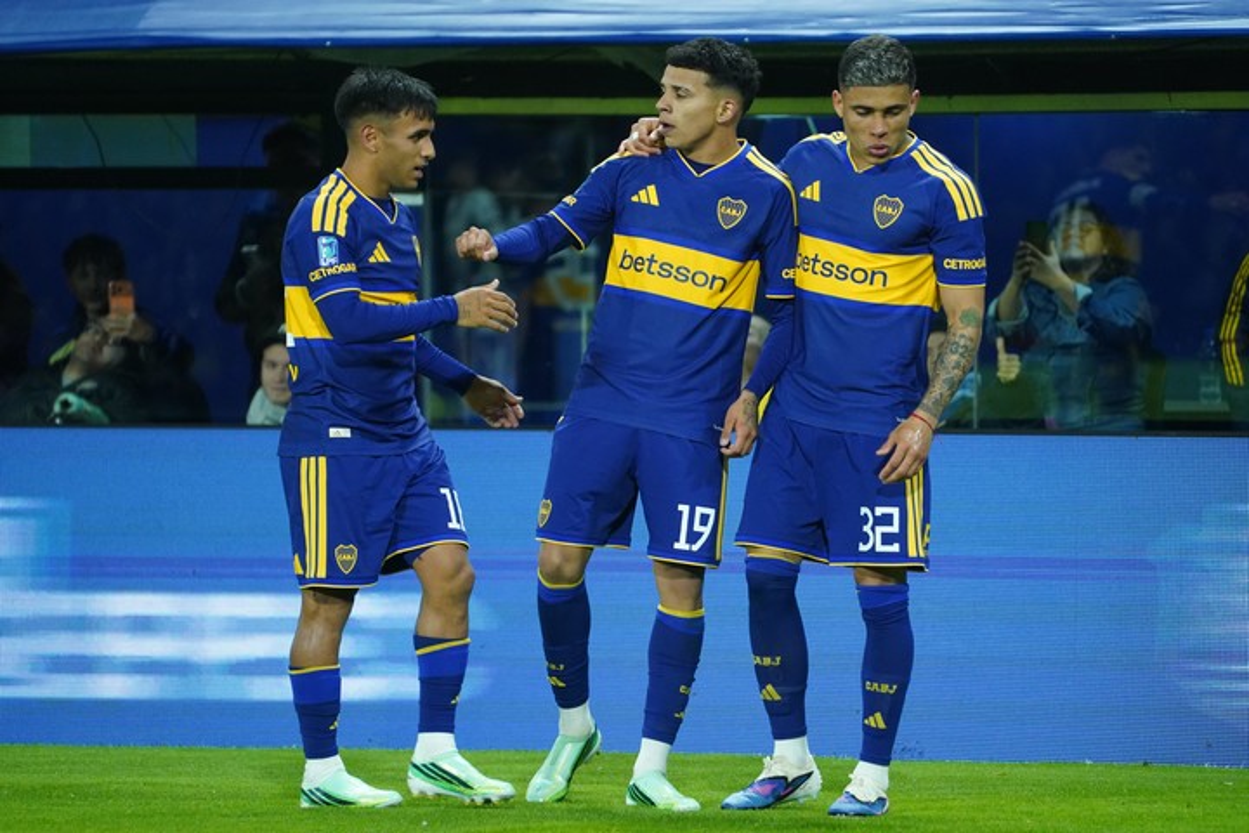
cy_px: 416
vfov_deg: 4.6
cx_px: 624
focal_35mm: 300
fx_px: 10408
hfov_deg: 6.9
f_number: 5.6
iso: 5000
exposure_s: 1/640
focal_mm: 300
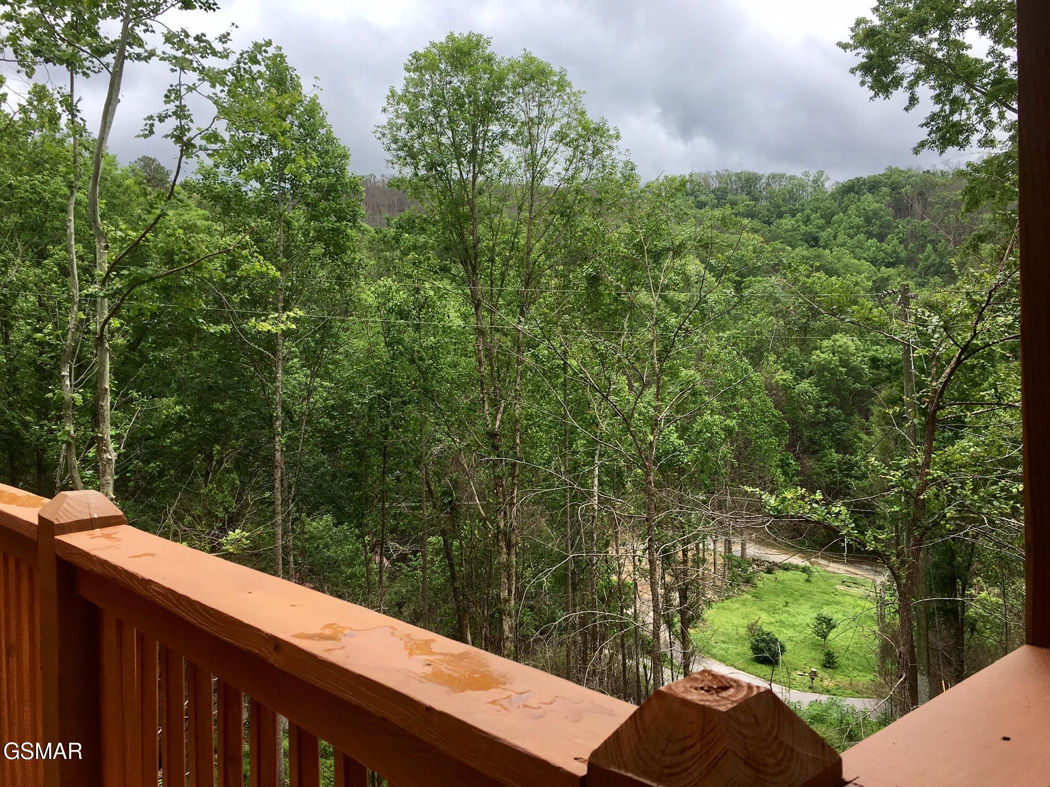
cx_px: 525
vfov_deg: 48.2
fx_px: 880
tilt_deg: -0.6
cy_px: 394
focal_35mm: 29
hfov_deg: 61.7
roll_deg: +1.1
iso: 25
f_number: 2.2
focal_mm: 4.15
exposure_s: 1/625
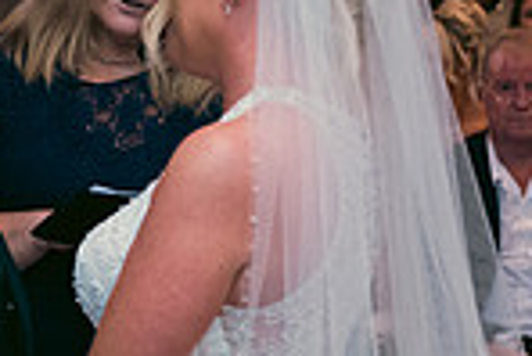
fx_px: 2322
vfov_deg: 8.8
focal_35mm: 157
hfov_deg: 12.9
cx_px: -7
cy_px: 135
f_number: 3.5
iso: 800
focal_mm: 40
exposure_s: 1/160
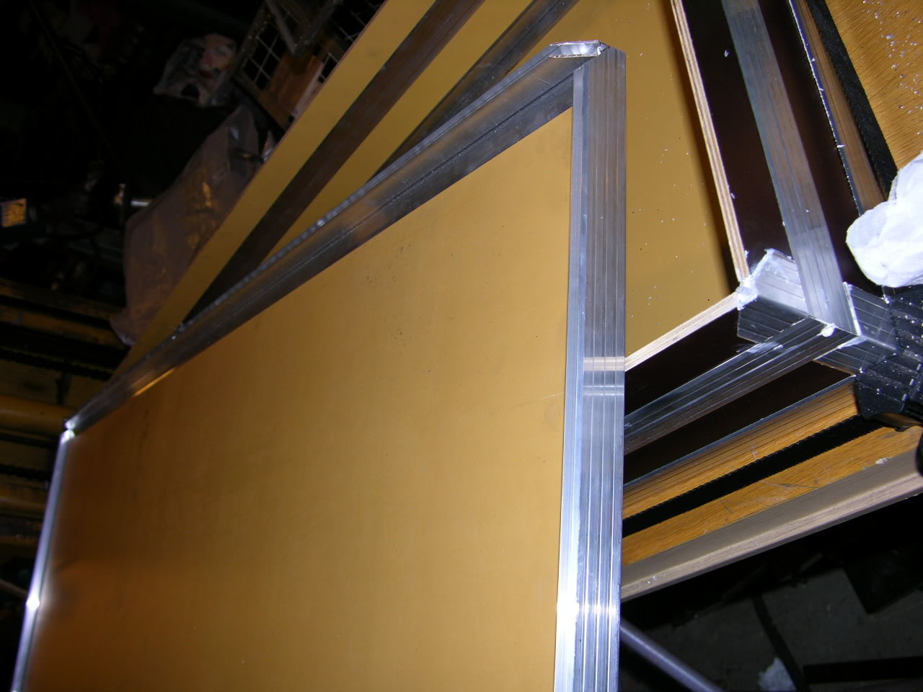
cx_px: 462
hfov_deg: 52.6
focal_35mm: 35
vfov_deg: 40.7
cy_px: 346
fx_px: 933
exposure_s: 1/60.1
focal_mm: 8.9
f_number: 2.8
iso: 50
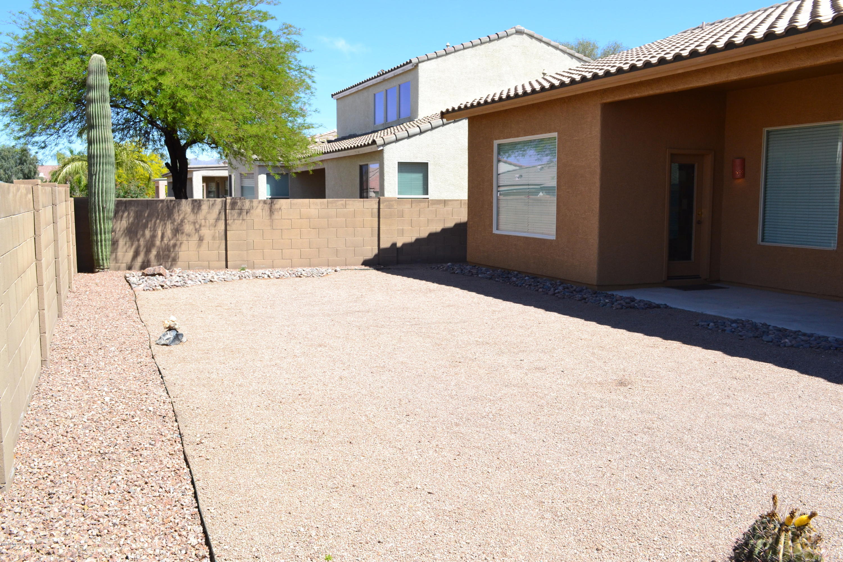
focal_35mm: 33
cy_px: 281
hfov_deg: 57.2
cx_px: 422
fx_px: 773
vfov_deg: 40.0
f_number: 10
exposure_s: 1/250
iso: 400
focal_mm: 22
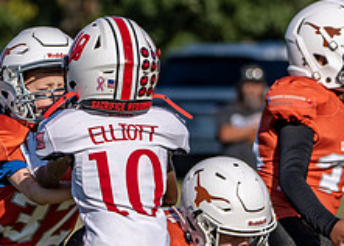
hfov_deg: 2.8
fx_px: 6968
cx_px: 139
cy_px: 250
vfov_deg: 2.0
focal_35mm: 713
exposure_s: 1/2500
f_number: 5.6
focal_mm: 221
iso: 250
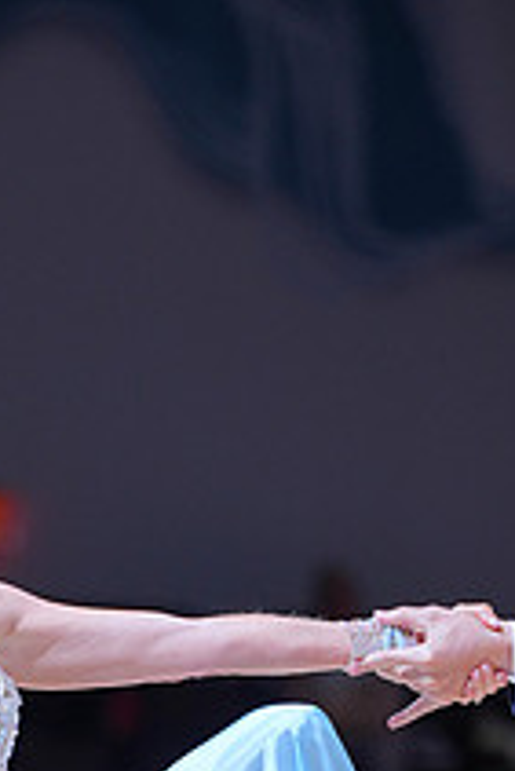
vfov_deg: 4.4
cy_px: 965
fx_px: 10004
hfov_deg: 2.9
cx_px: 42
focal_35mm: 467
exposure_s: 1/400
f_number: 2.8
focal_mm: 170
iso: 500
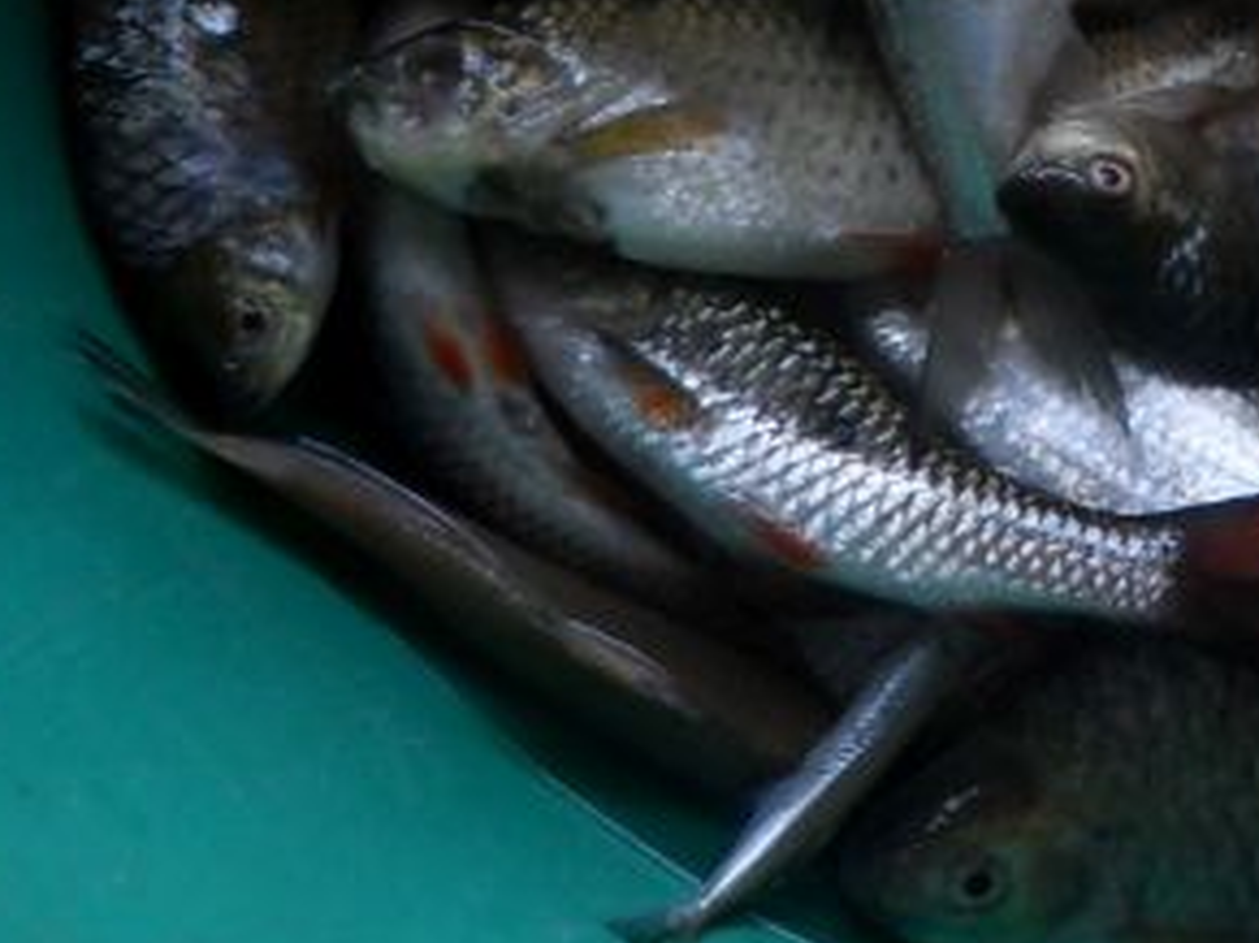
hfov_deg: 19.2
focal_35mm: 95
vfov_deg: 14.8
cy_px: -329
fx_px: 3454
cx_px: 1601
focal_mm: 4.9
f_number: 3.5
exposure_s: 1/60
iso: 80
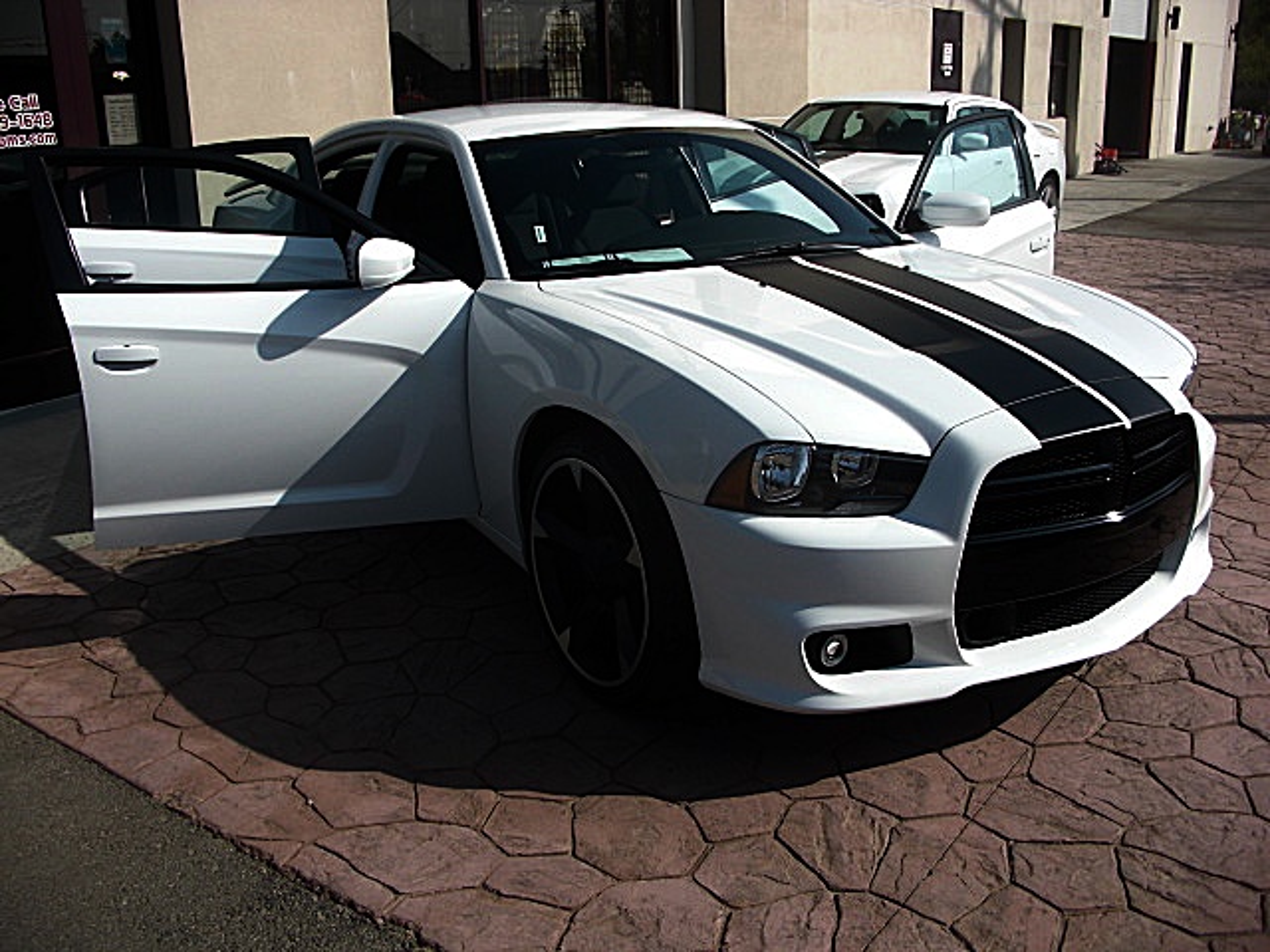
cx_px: 635
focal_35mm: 36
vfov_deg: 39.7
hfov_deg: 51.4
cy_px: 476
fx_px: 1321
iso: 50
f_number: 7.9
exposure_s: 1/160
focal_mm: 6.3
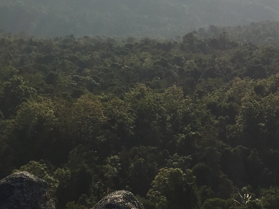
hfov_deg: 22.7
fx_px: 661
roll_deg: +0.7
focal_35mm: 82
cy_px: 112
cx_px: 291
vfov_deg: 18.0
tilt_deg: -24.6
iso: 32
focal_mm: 4.15
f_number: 2.2
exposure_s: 1/2639
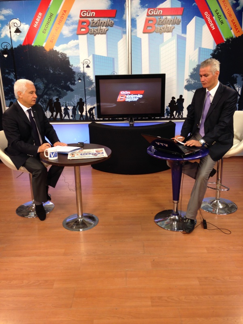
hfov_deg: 42.9
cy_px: 162
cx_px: 122
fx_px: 309
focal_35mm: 33
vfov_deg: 55.4
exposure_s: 1/30
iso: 50
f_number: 2.4
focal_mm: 4.12
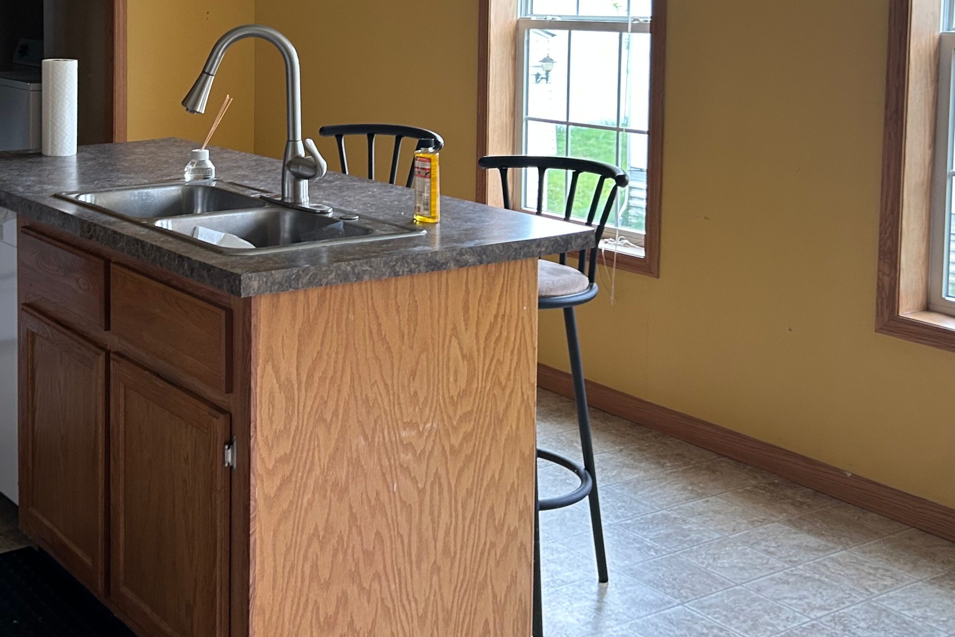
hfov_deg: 41.4
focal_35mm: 46
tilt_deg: -5.1
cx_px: 233
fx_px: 1220
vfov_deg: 28.1
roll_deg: +2.1
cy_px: 63
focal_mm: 5.7
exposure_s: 1/108
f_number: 1.5
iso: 125
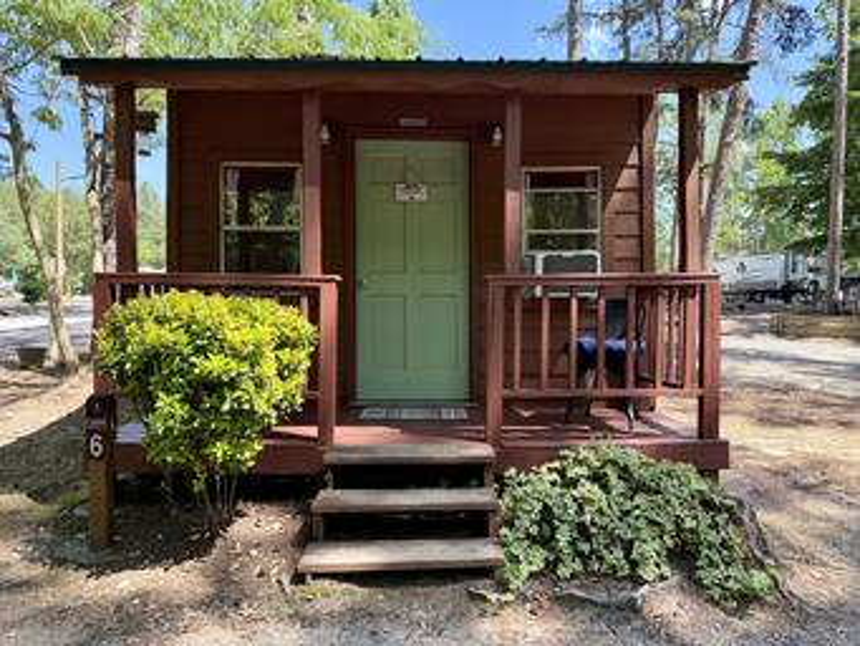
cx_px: 430
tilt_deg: -0.7
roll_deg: -0.9
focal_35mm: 24
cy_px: 323
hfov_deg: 71.6
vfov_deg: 56.8
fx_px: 596
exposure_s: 1/822
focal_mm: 6.76
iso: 100
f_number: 1.78
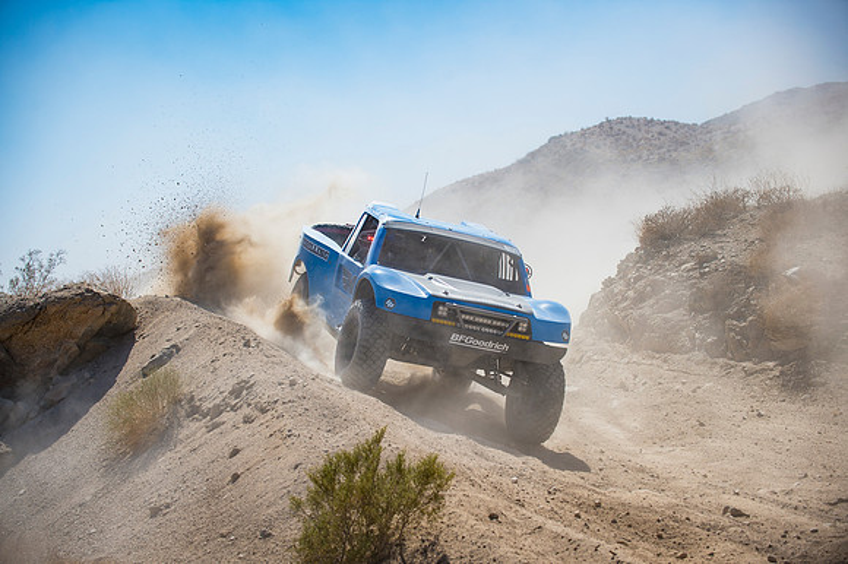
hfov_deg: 20.8
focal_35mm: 98
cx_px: 424
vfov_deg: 13.9
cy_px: 282
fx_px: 2307
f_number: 4
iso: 250
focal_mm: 98
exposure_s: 1/2000
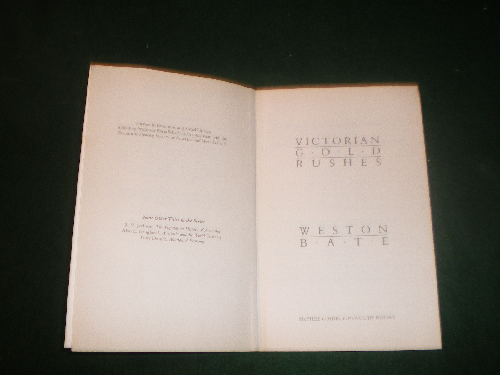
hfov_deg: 49.0
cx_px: 250
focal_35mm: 38
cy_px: 188
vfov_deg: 37.7
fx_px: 549
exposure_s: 1/50
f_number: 3.1
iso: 200
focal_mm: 6.3
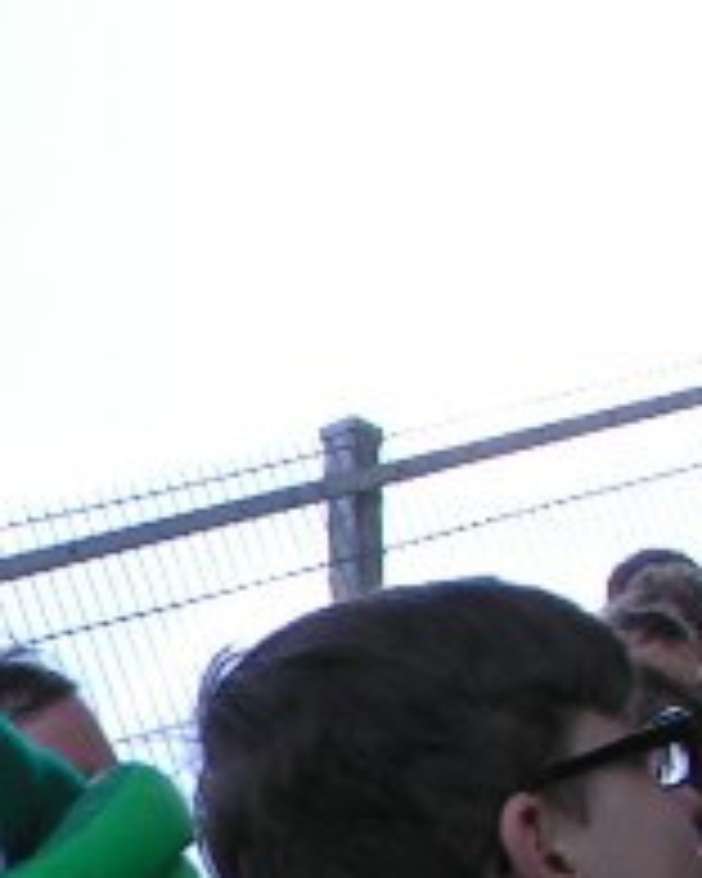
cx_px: -792
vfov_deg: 10.5
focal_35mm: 180
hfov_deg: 8.1
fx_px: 4675
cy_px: 1126
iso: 50
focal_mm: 6.9
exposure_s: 1/160
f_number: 5
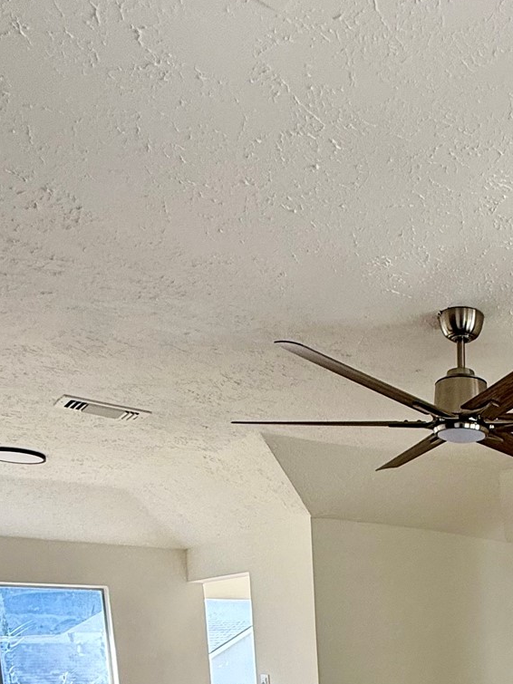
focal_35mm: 38
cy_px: 770
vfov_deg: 39.2
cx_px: 506
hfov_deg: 34.5
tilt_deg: -8.2
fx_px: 751
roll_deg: +0.4
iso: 100
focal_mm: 2.22
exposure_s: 1/99
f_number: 2.2
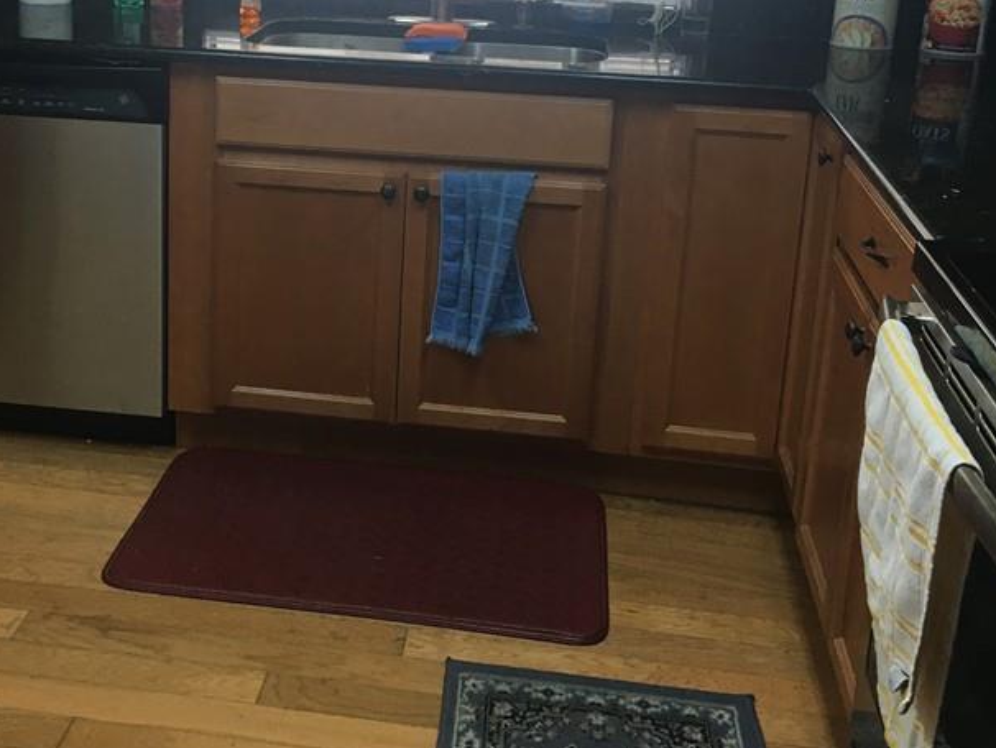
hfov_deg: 38.5
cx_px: 332
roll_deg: -2.2
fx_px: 1410
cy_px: 181
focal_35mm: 49
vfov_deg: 29.2
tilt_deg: -14.5
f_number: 2.2
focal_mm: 4.15
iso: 32
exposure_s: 1/30
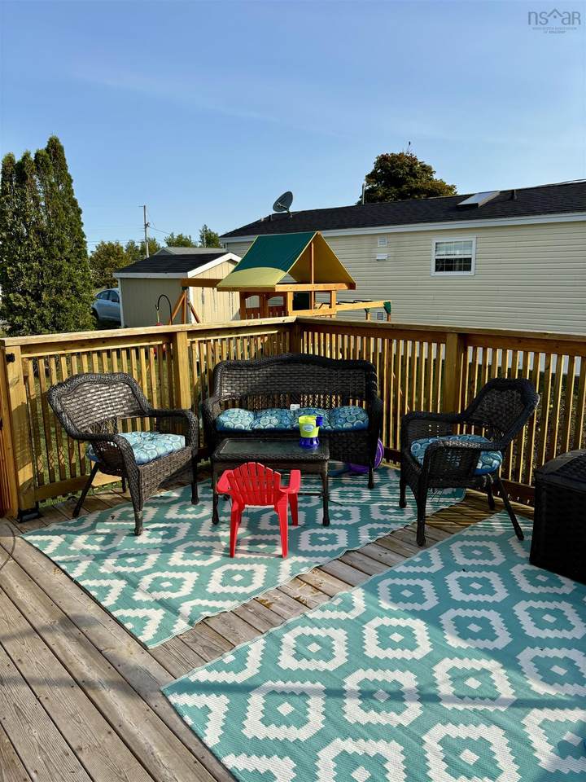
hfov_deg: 53.1
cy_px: 391
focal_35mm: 26
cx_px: 293
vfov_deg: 67.3
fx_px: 587
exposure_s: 1/2639
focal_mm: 5.96
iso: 50
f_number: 1.6
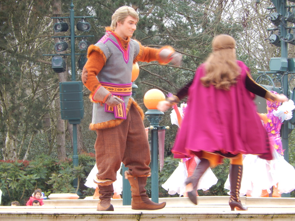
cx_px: 148
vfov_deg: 5.6
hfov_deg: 7.4
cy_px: 110
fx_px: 2275
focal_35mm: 267
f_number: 5.9
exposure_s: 1/50
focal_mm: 47.8
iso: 125
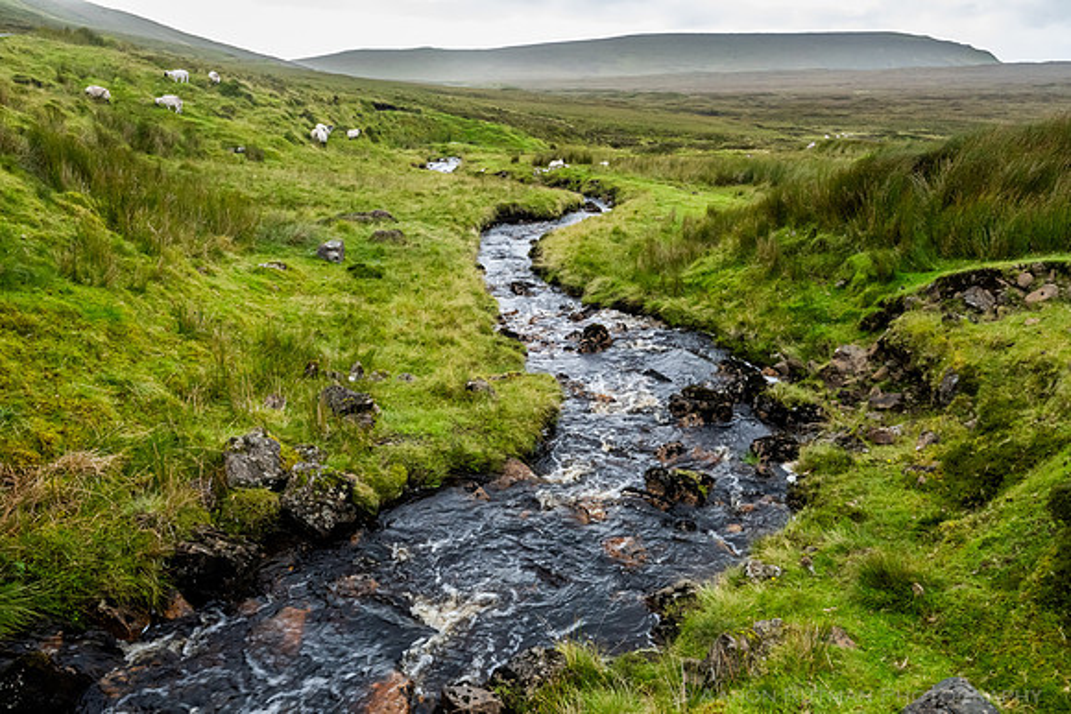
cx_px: 536
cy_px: 357
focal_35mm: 26
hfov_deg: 69.4
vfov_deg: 49.6
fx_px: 774
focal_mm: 26
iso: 1250
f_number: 22
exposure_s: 1/50
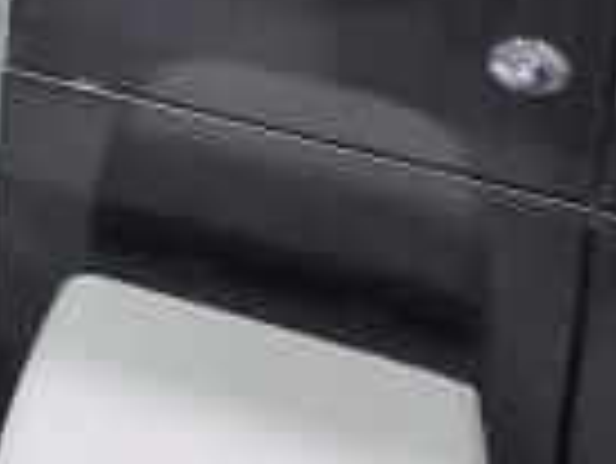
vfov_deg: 12.4
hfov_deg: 16.0
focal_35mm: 97
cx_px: -598
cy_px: -613
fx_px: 1728
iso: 80
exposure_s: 1/50
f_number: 2.2
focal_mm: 2.2
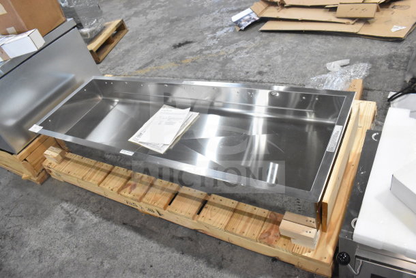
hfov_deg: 67.4
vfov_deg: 48.0
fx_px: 312
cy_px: 139
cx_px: 208
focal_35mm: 27
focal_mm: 18
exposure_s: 1/320
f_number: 9
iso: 6400
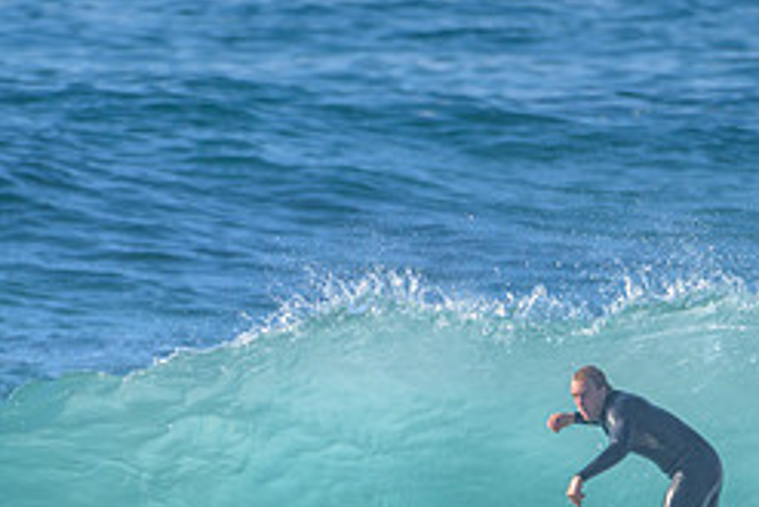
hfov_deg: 1.4
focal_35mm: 1437
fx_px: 30313
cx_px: 699
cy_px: 568
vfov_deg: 1.0
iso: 250
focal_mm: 500
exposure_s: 1/2000
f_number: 5.6
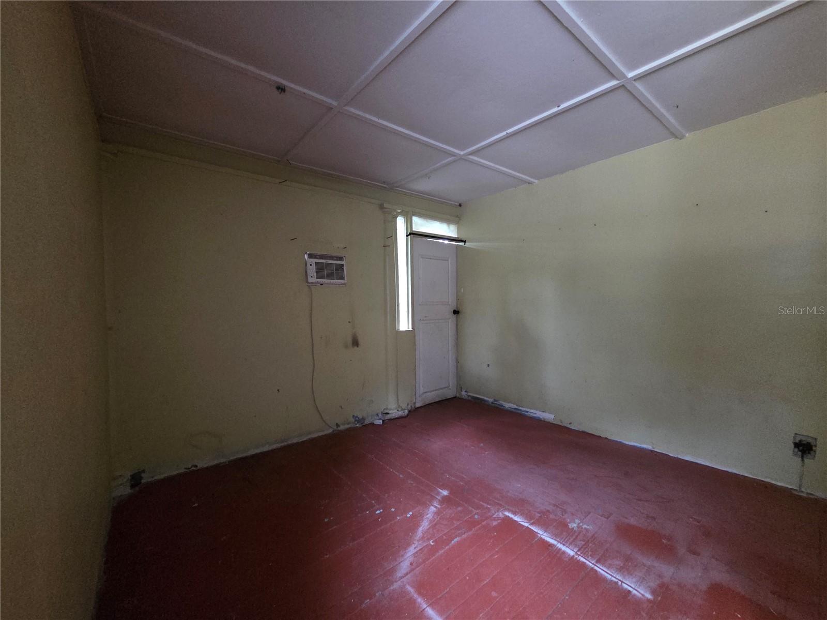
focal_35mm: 13
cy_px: 310
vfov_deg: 89.9
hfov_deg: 106.2
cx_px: 414
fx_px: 311
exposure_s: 1/30
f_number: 2.2
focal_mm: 2.2
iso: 1250
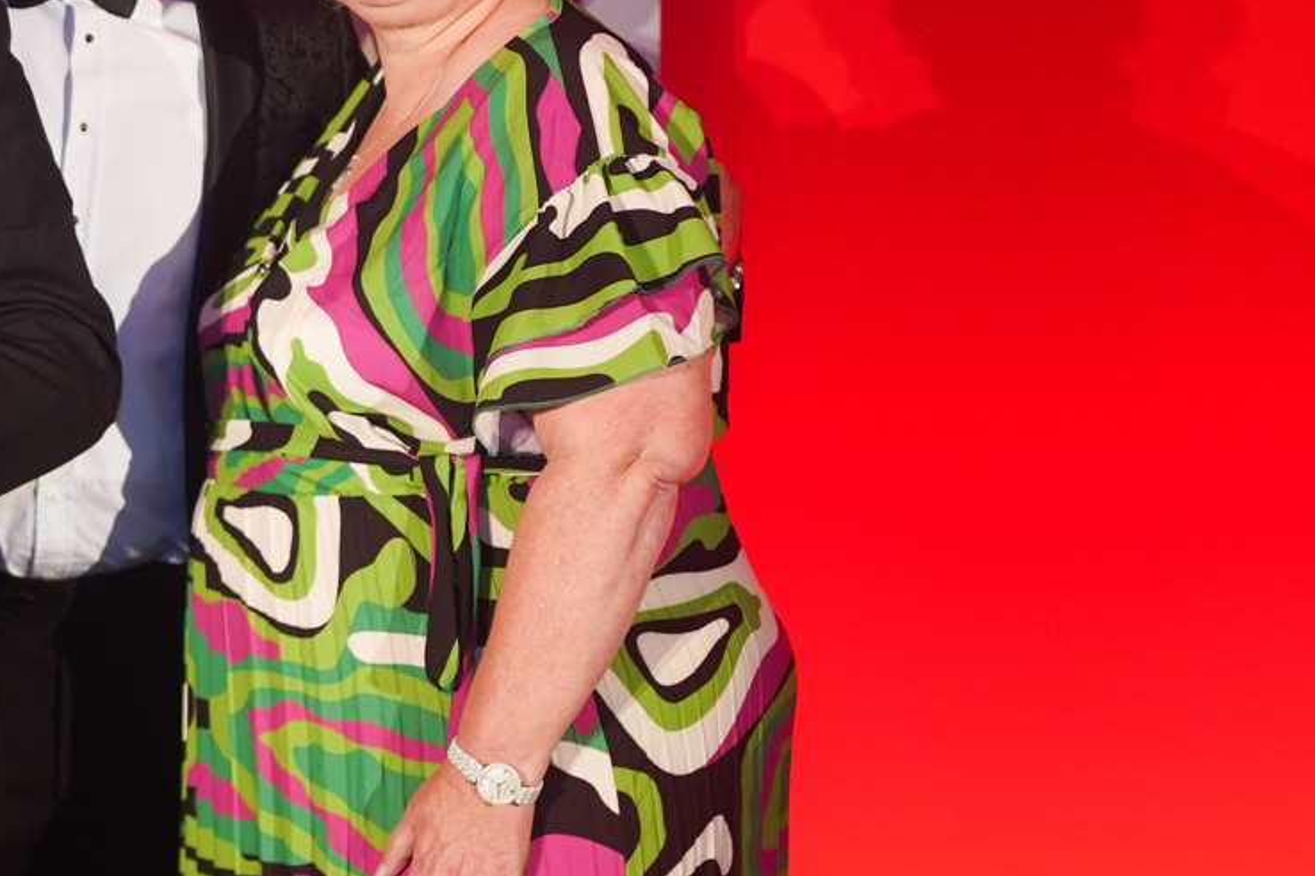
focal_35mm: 130
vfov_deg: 10.5
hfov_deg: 15.3
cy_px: 308
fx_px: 4748
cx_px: -151
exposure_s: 1/200
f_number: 1.4
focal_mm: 50
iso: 400
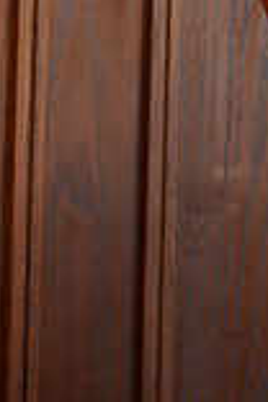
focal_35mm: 316
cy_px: -286
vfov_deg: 6.4
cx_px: 474
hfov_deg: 4.3
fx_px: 3528
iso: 200
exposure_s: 1/60
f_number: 5.6
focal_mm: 85
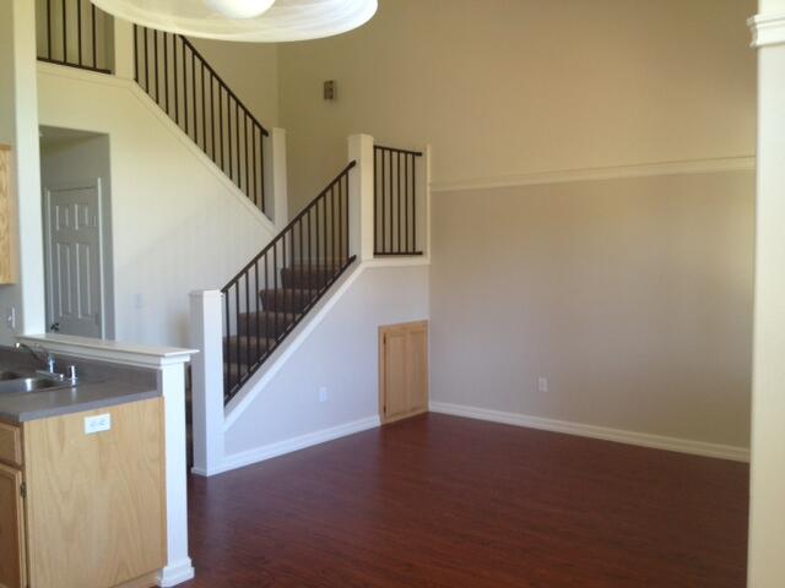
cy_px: 294
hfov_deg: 52.6
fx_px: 794
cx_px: 392
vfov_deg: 40.7
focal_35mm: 35
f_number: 2.4
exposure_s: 1/20
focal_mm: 4.28
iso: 50
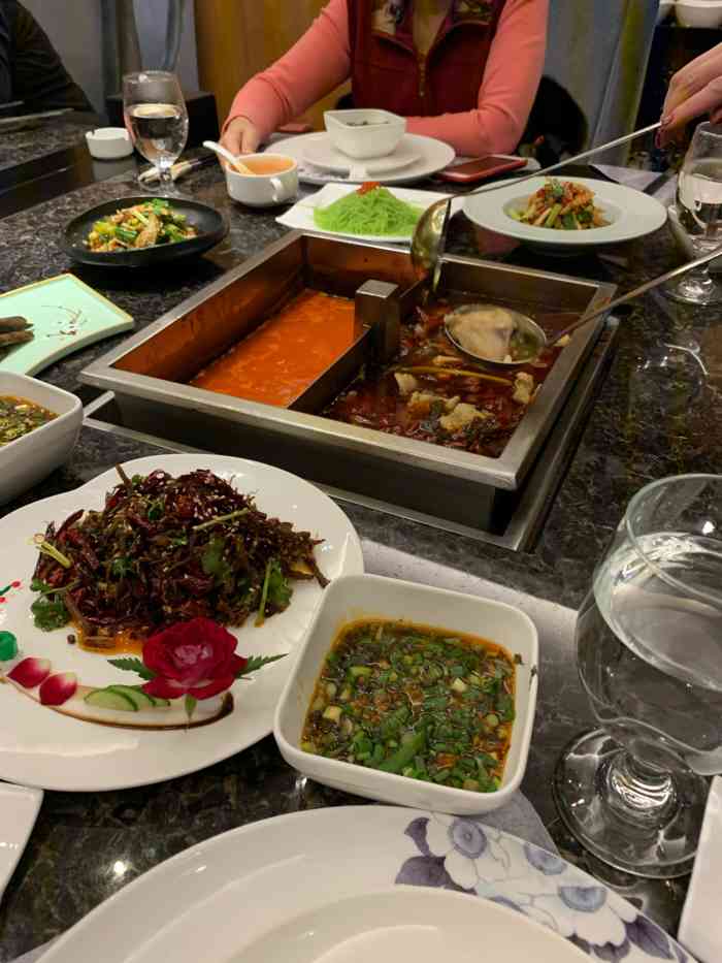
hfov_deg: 53.1
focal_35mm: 26
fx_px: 723
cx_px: 361
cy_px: 482
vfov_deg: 67.3
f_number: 1.8
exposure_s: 1/50
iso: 200
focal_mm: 4.25
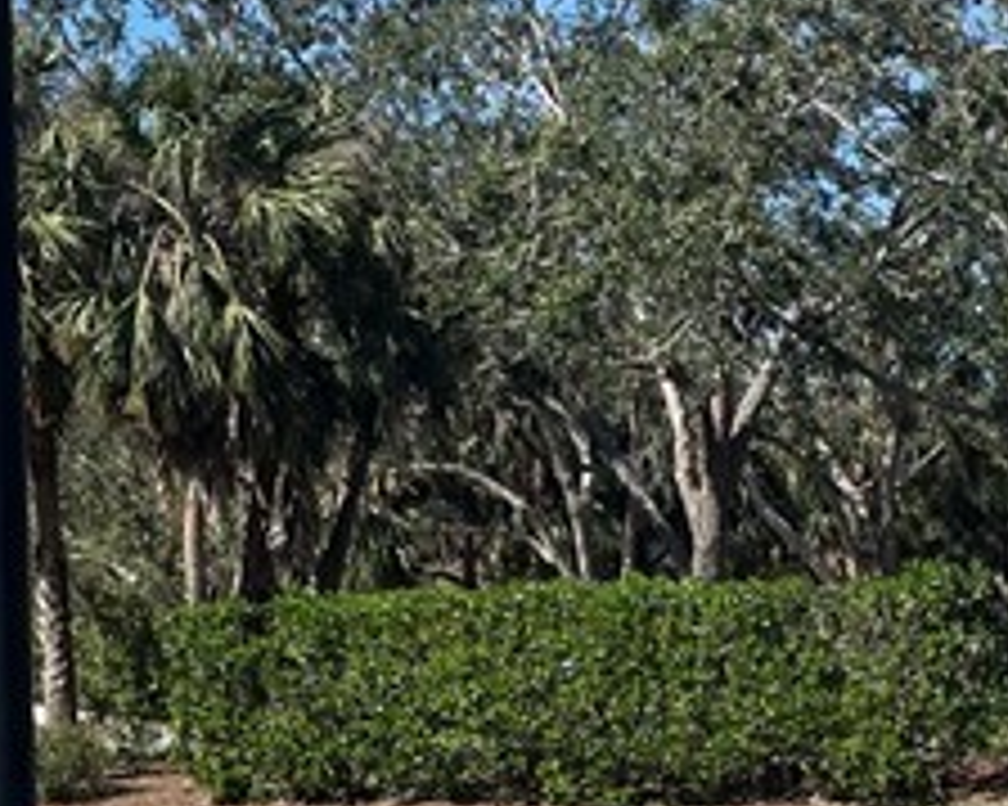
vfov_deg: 13.2
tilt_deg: -0.4
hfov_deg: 16.5
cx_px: 657
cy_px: 702
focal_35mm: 116
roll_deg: +1.8
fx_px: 3459
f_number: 1.6
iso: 32
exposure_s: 1/3205
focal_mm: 4.2
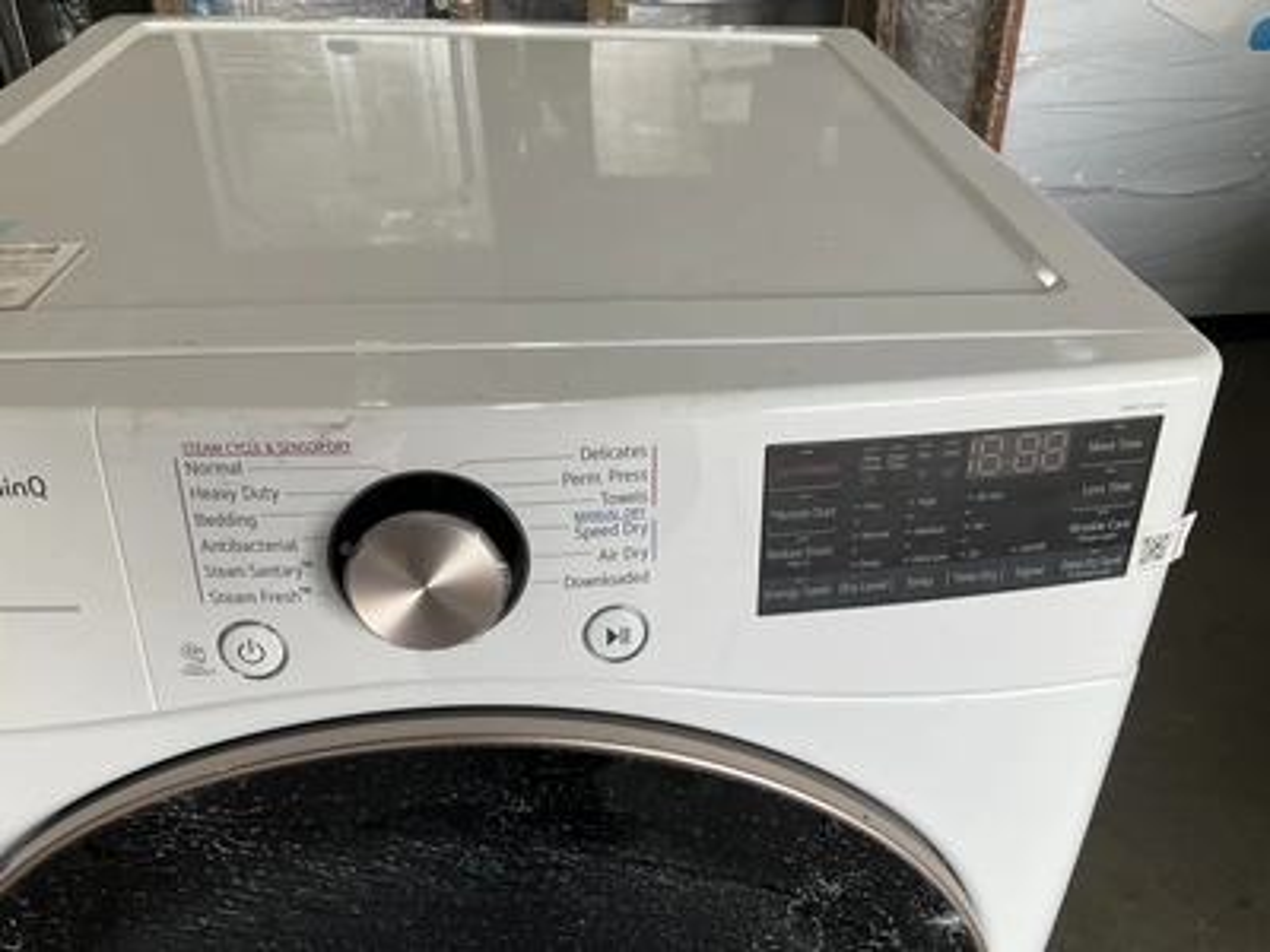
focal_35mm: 29
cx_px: 635
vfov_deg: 48.2
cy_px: 476
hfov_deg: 61.7
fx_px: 1064
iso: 16
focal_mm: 3
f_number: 1.8
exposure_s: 1/131
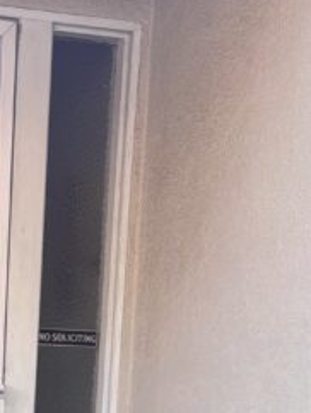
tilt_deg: -10.6
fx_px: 1315
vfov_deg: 15.5
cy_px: 729
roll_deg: -1.2
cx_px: -68
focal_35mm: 110
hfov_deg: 13.1
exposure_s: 1/121
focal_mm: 5.96
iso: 40
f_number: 1.6
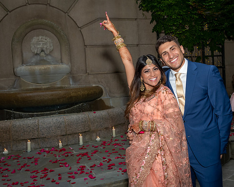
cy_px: 89
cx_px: 152
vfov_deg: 34.3
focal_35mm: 44
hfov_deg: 41.8
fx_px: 303
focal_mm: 24
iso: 400
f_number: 6.3
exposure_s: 1/250
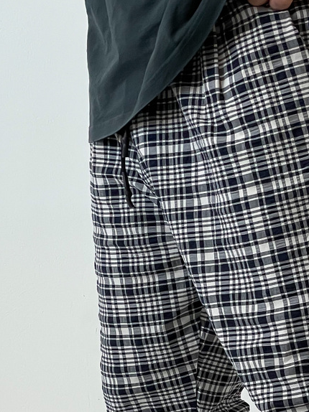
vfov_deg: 13.4
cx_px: 239
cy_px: 409
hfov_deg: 10.2
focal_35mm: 145
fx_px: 1727
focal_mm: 6
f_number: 2
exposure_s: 1/120
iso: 100
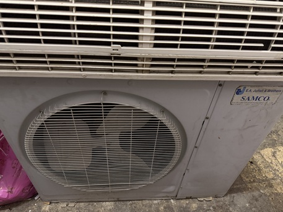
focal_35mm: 24
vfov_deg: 56.8
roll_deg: -4.3
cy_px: 106
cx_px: 142
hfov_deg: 71.6
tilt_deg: -41.4
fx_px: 196
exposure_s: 1/40
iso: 1000
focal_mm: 6.76
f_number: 1.78
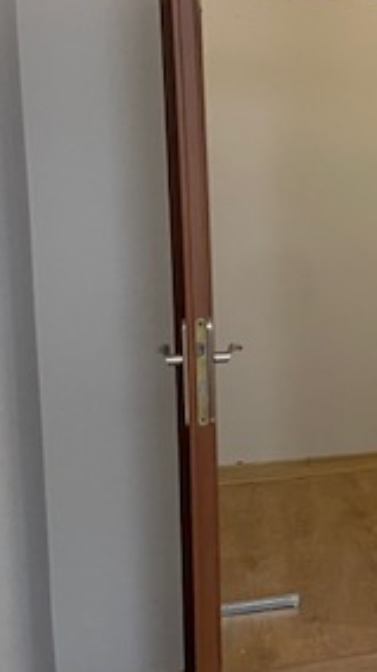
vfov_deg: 32.8
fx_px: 1138
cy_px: 278
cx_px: 633
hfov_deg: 16.4
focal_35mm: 64
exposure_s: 1/60
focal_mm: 4.25
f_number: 1.8
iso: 200
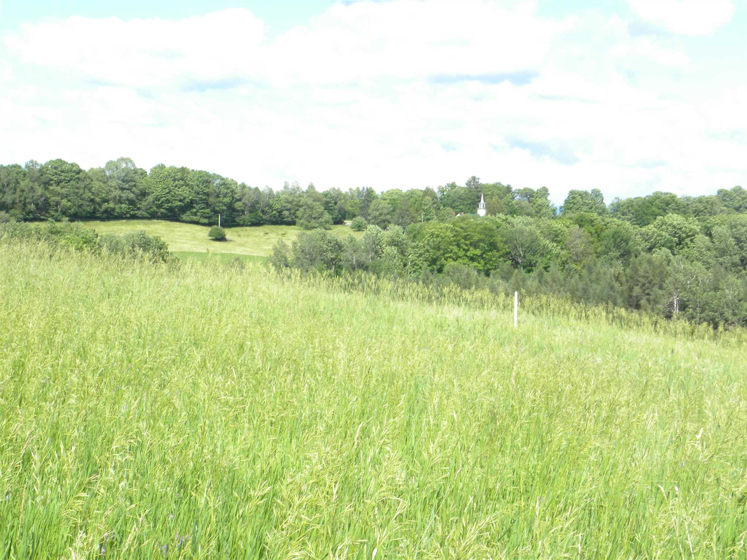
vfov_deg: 22.3
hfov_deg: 29.4
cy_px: 280
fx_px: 1424
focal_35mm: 66
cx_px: 374
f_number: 8
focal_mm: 11.8
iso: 64
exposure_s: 1/60
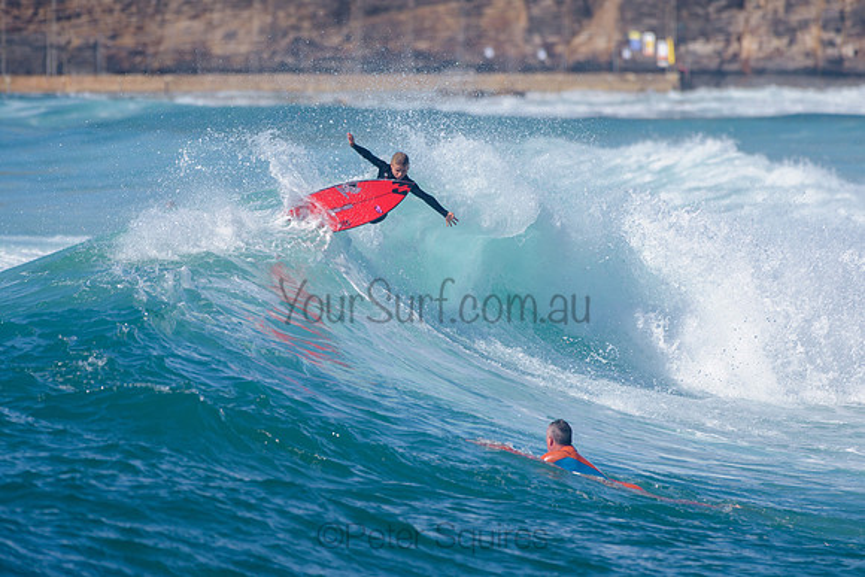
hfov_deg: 3.4
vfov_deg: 2.2
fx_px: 14727
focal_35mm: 613
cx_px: 367
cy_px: 223
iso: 140
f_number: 5.6
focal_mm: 500
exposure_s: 1/2000
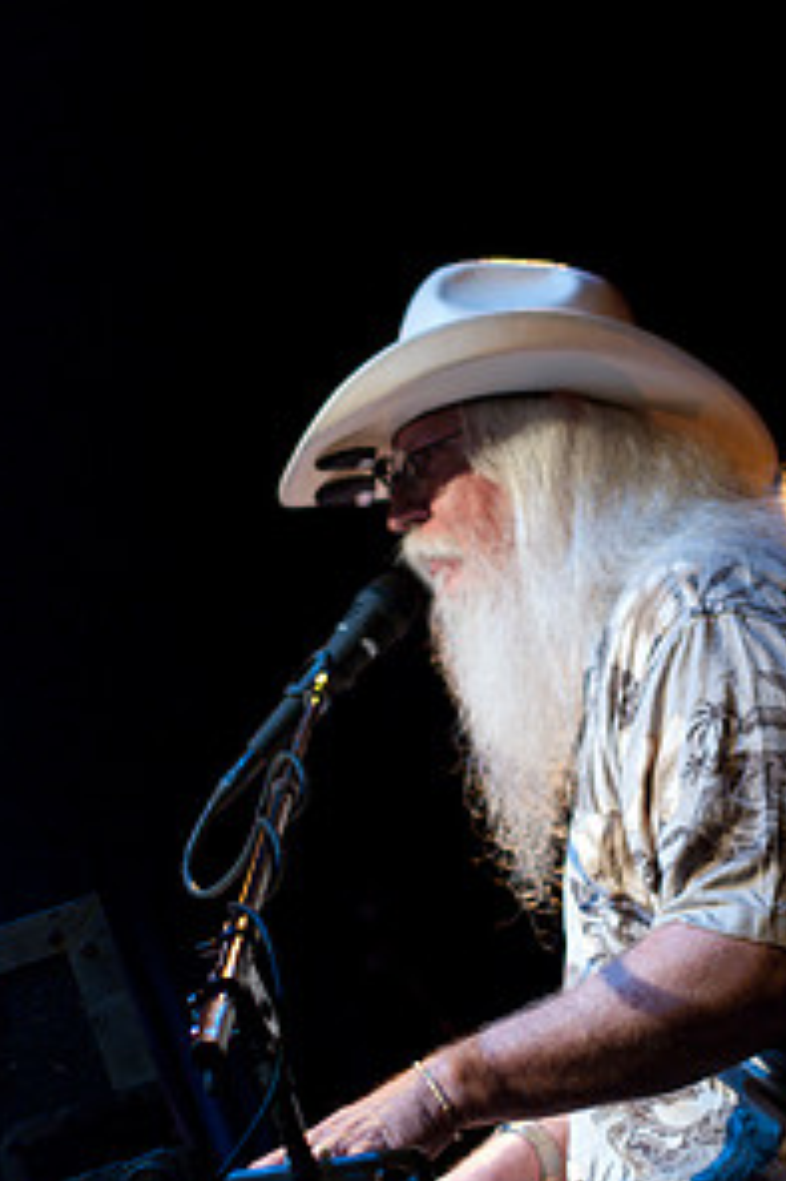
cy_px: 702
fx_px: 3738
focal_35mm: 114
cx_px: 581
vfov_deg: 17.9
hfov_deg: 12.0
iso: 800
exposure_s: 1/90
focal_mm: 50
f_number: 2.4
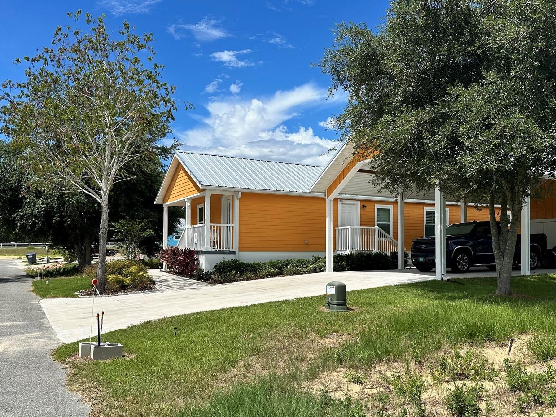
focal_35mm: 31
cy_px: 237
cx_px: 310
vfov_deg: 45.3
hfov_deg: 58.2
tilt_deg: +1.7
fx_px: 498
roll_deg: -0.6
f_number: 1.78
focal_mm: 6.86
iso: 80
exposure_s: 1/5848
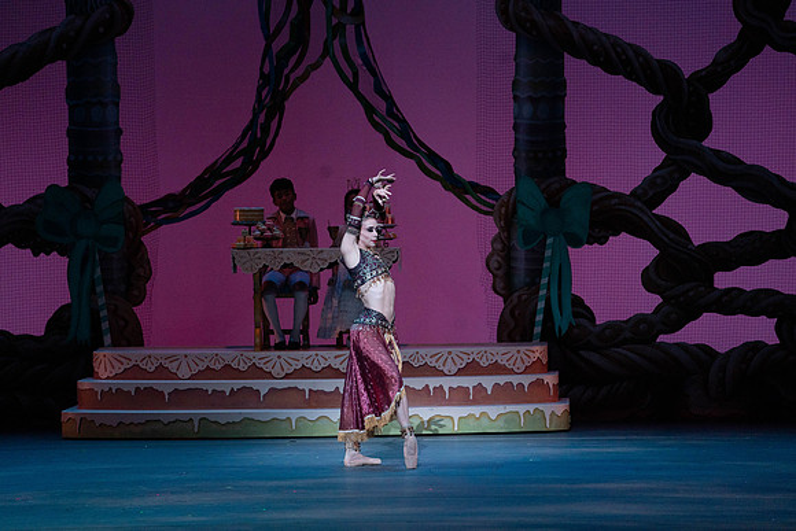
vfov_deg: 6.9
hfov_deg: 10.3
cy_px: 266
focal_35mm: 200
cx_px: 398
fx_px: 4423
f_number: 5.6
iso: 3200
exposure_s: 1/320
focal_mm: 200
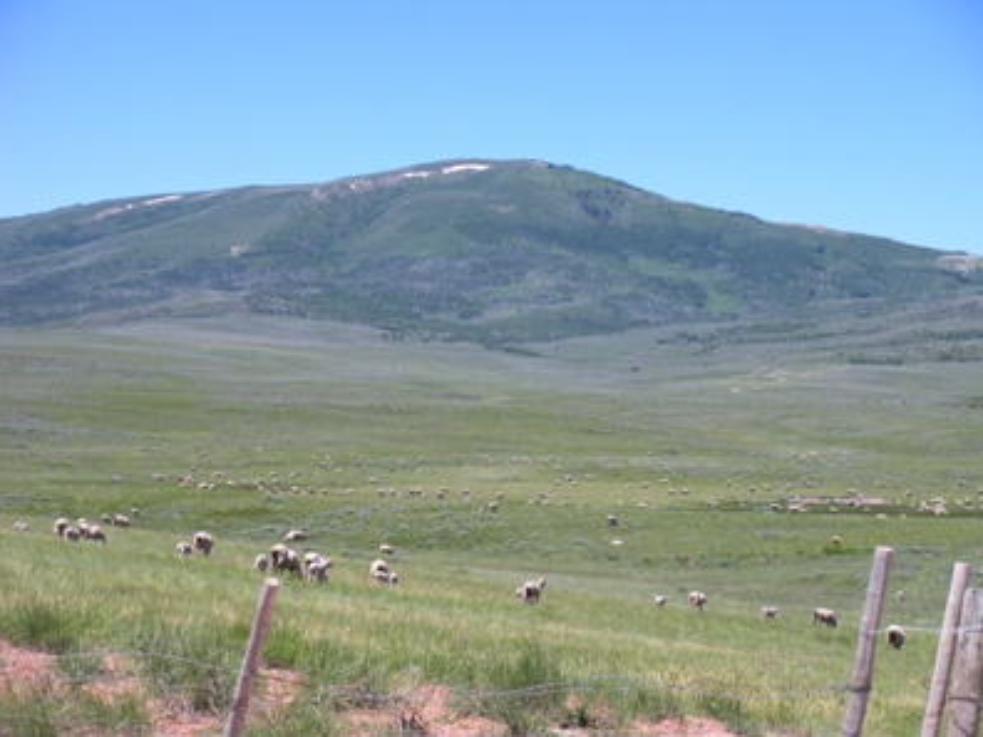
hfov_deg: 19.4
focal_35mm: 101
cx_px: 489
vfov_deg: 14.6
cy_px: 367
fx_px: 2868
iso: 64
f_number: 5
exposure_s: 1/220
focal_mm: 17.4
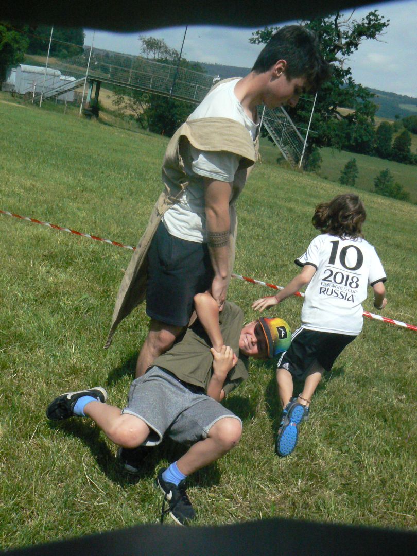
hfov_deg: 38.7
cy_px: 278
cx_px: 208
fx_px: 594
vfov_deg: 50.1
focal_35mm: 37
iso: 400
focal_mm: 6.1
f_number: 8
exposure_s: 1/2000
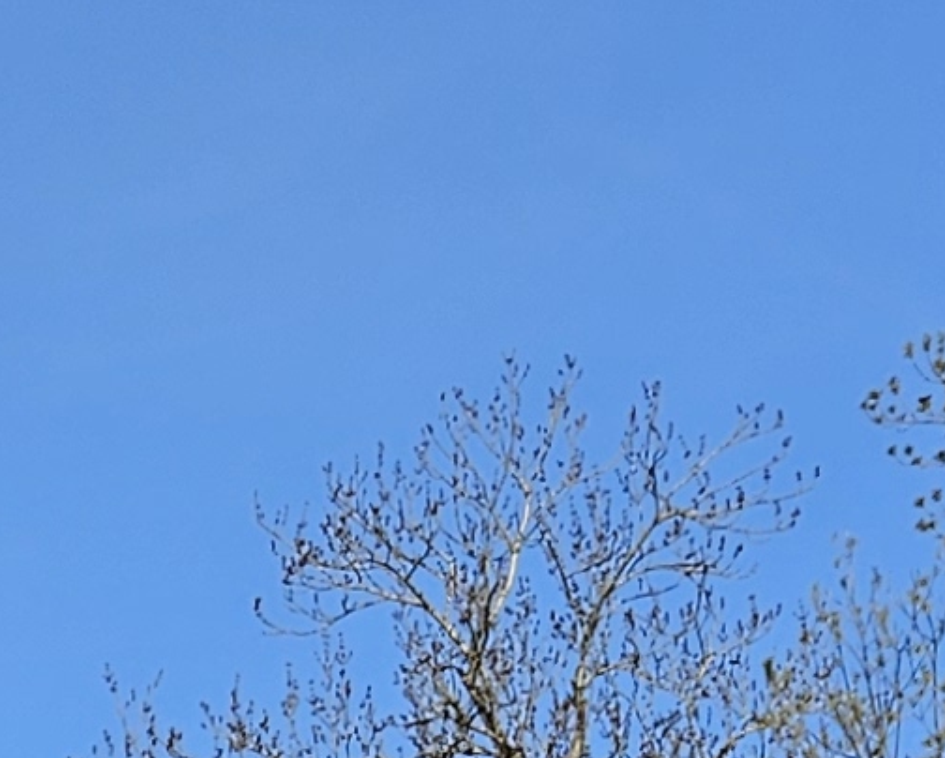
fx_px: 4982
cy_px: 1970
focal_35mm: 178
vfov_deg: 7.9
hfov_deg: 9.8
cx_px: -1151
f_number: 1.8
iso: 25
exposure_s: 1/1445
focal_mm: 5.4
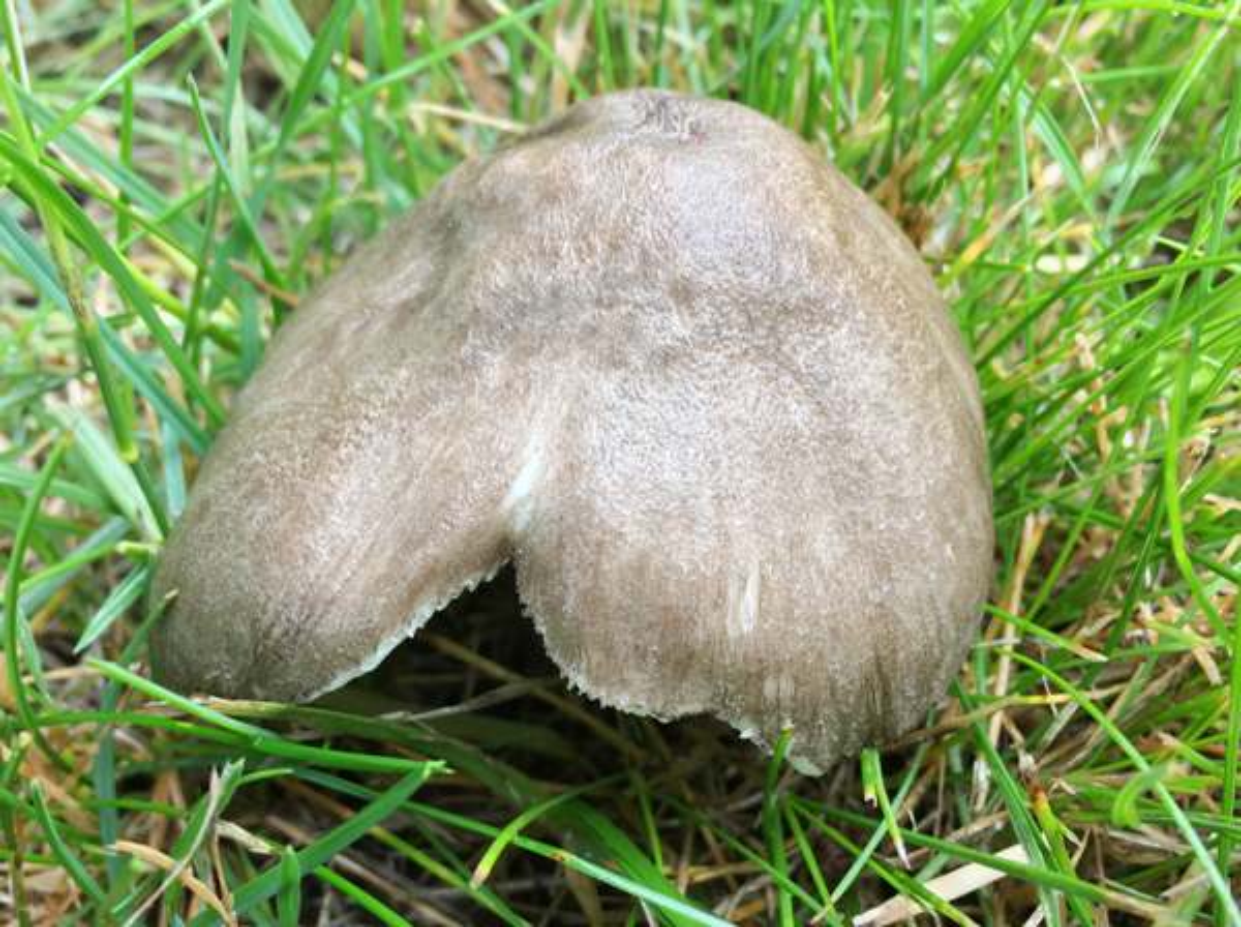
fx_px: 1038
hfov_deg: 61.7
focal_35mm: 29
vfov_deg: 48.1
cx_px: 620
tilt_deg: -48.3
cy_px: 464
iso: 32
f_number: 2.2
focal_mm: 4.15
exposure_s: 1/33
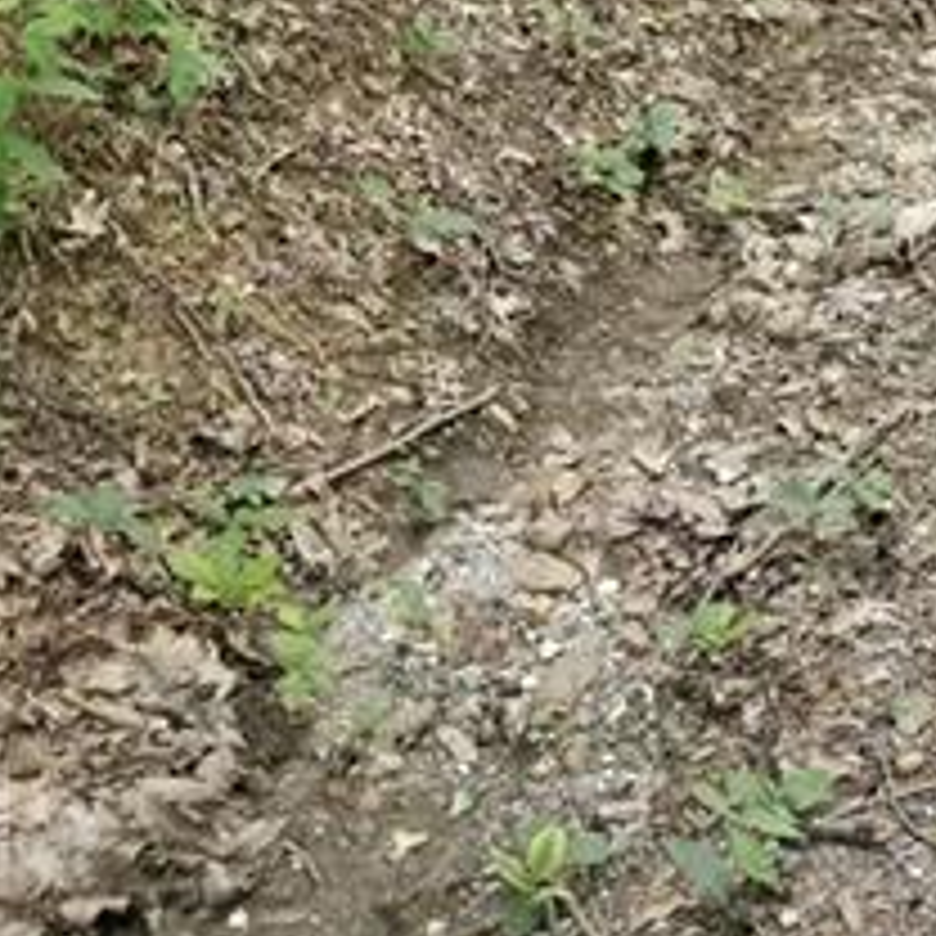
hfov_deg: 20.1
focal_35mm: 85
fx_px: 2600
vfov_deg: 16.9
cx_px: 819
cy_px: -742
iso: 160
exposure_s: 1/60
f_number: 1.7
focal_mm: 4.3
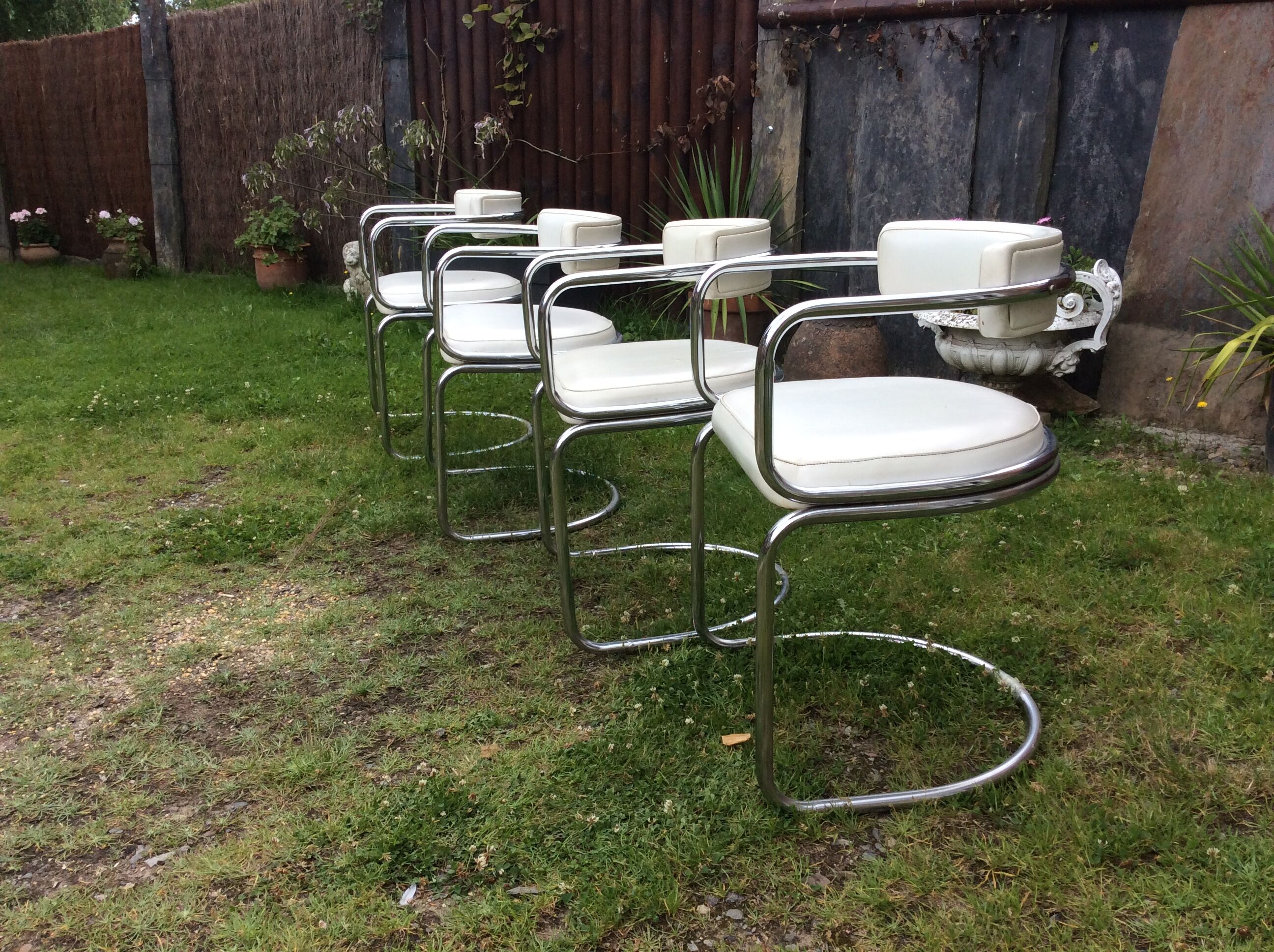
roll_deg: +1.7
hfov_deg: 56.9
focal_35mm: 32
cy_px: 476
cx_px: 637
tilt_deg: -18.8
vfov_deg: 44.1
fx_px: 1176
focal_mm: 3.3
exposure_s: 1/347
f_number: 2.4
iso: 32
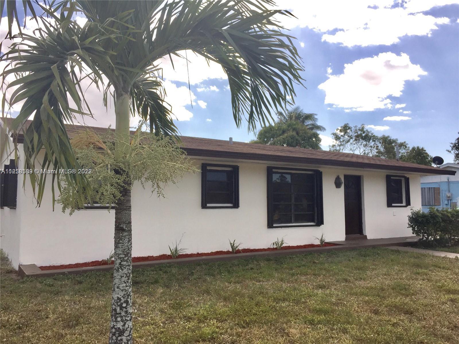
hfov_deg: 61.7
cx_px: 230
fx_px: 385
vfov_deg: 48.2
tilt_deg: +5.6
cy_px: 172
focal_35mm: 29
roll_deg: -0.2
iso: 32
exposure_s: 1/1412
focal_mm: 4.15
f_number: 2.2
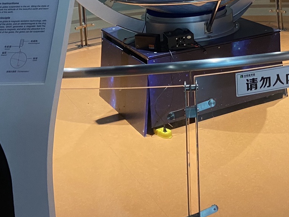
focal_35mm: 68
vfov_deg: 20.4
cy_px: -32
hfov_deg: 27.3
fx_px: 568
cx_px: 272
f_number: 1.8
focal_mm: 4.25
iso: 200
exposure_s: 1/50
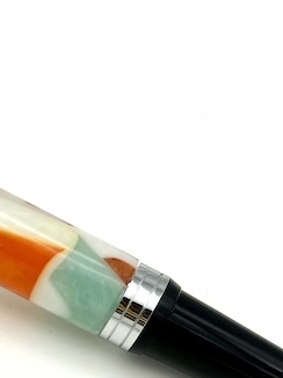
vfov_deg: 21.7
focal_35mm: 88
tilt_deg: -56.8
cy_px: 354
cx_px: -128
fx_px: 961
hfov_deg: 15.6
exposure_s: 1/1104
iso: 32
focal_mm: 3.99
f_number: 1.8
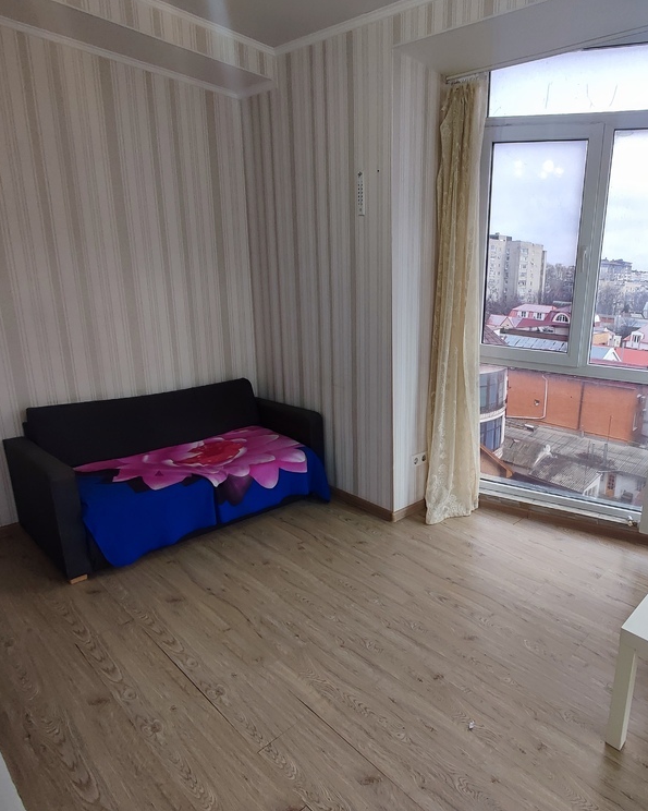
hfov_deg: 61.7
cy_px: 403
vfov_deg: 77.6
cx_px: 488
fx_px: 504
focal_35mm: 21
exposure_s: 1/100
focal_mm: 1.65
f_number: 2.2
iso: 57
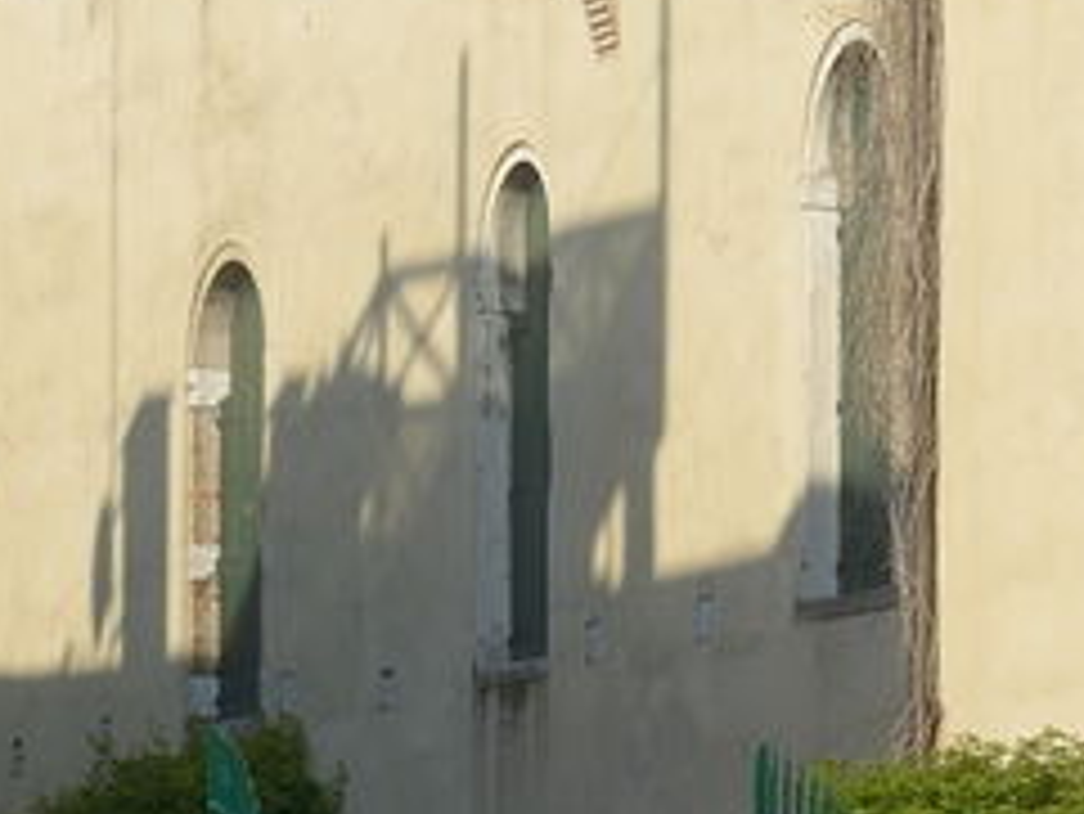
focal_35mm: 245
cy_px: -29
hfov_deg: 6.9
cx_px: 3713
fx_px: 7676
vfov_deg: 6.1
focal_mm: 32
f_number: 11
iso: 100
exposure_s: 1/160
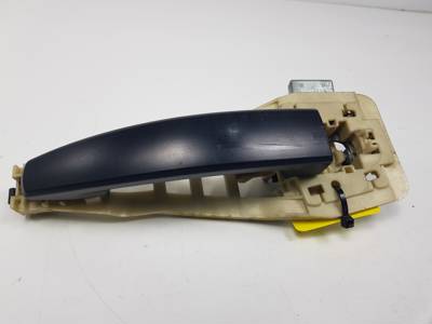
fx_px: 324
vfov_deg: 53.1
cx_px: 216
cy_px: 162
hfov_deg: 67.3
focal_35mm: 26
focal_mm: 4.2
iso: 40
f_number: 1.7
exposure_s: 1/373
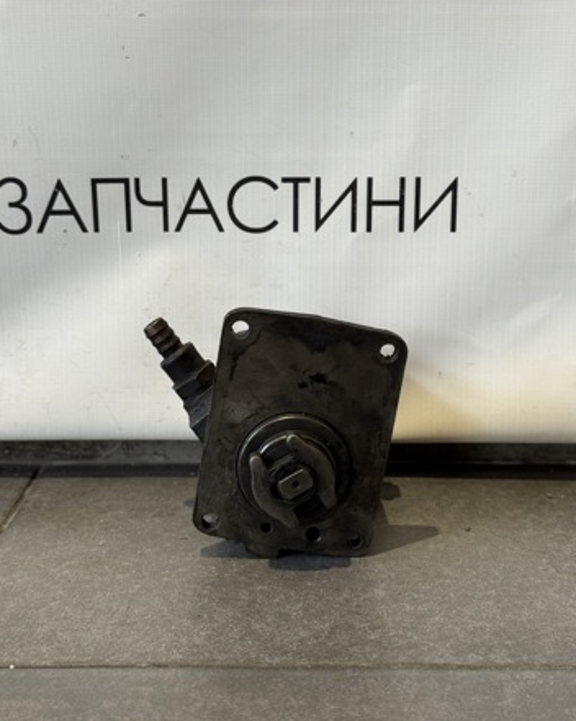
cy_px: 343
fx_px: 1088
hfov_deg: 29.6
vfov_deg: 36.7
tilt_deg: -13.9
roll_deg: -0.1
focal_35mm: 51
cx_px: 284
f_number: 1.78
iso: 80
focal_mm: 6.76
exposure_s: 1/50
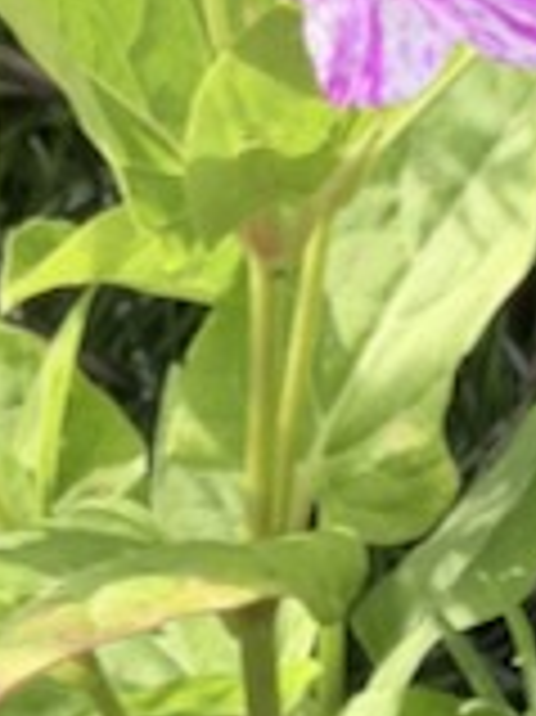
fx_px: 13024
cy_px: 18
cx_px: 293
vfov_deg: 3.1
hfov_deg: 2.4
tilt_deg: -34.0
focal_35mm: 630
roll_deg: +1.2
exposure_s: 1/553
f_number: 2.8
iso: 50
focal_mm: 16.89
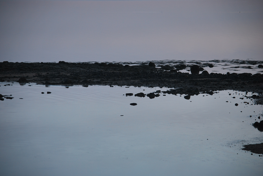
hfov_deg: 11.0
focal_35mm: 188
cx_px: 132
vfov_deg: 7.3
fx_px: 1371
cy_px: 88
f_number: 4.8
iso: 200
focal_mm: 125
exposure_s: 1/320
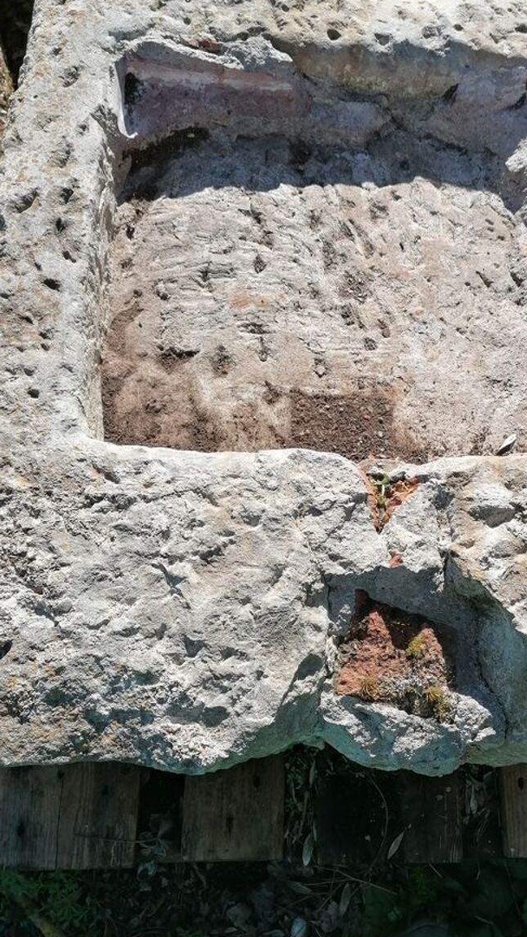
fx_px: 844
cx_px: 330
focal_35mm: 34
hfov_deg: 34.5
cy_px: 506
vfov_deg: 57.9
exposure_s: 1/1279
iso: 50
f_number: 1.8
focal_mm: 4.75
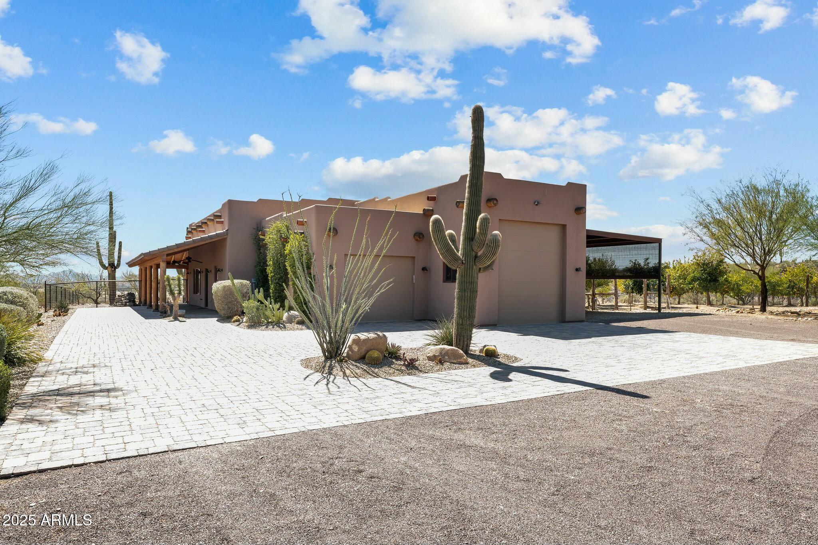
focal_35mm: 24
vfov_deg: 53.1
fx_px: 545
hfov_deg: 73.7
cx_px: 409
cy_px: 272
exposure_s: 1/100
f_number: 8
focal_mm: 24
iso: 400
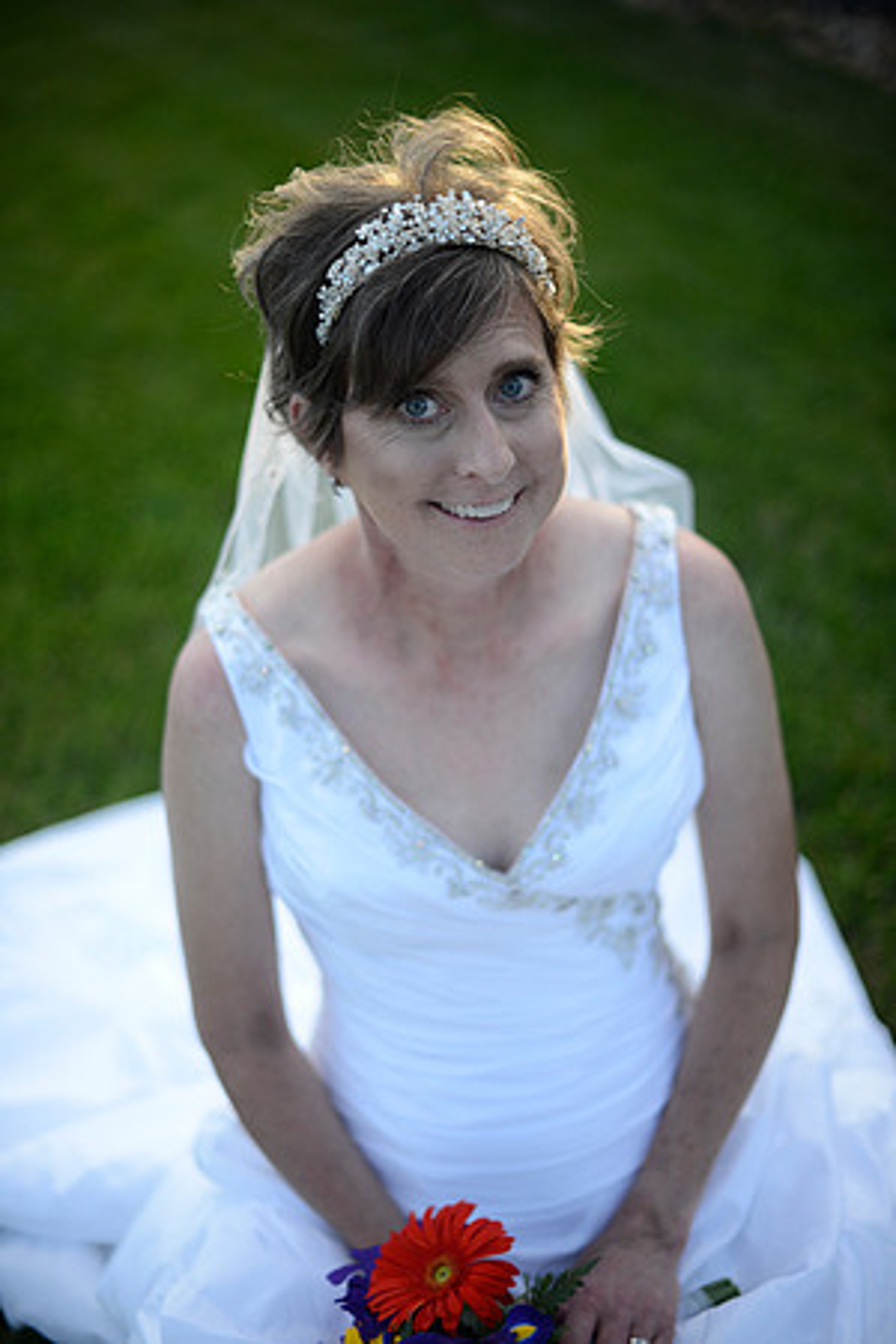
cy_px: 672
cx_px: 448
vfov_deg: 39.6
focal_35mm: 50
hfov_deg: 27.0
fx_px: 1867
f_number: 1.4
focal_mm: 50
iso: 400
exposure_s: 1/2500
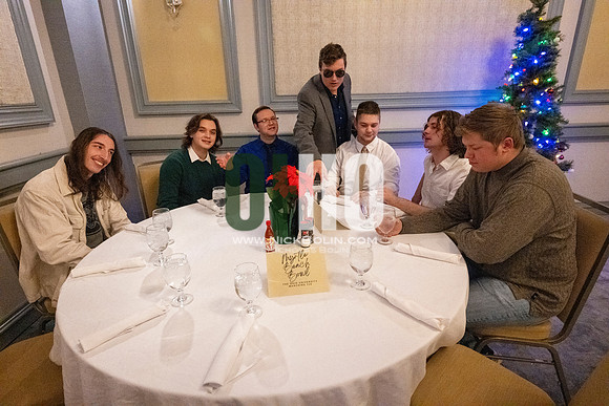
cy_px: 203
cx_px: 304
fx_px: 313
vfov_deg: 66.0
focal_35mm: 18
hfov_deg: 88.4
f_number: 4
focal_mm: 18.5
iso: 40000
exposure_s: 1/200
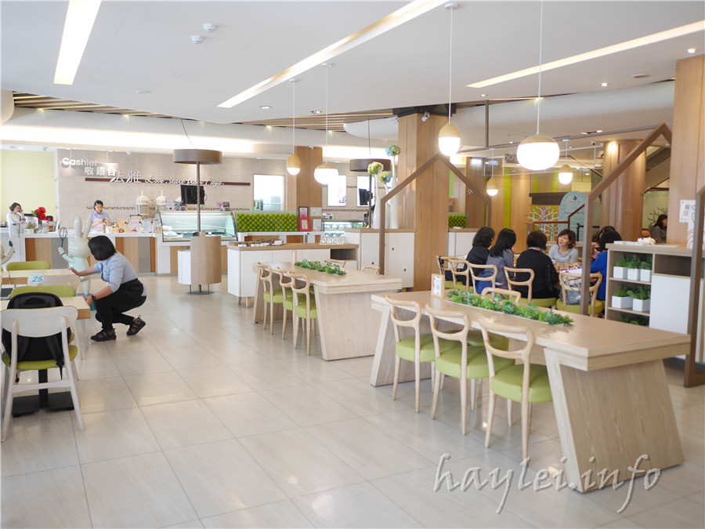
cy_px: 264
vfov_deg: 46.8
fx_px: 611
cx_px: 352
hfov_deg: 60.0
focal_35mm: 30
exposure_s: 1/60
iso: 250
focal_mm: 15
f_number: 1.7
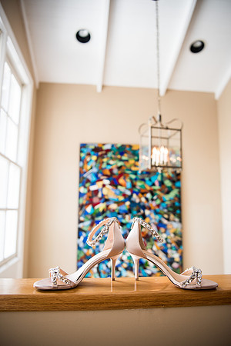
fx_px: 279
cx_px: 116
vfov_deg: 63.7
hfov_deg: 45.0
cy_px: 173
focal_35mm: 29
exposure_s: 1/100
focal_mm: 29
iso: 250
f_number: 2.8
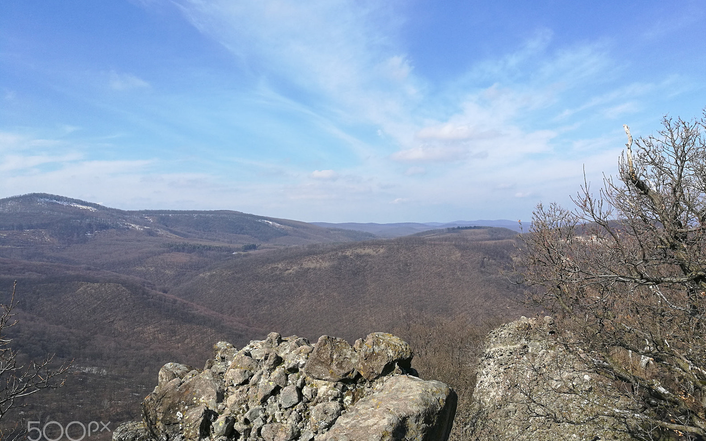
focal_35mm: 29
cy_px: 222
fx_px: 558
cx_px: 357
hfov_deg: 64.6
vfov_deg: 43.2
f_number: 2.2
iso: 50
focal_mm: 4.5
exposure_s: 1/835
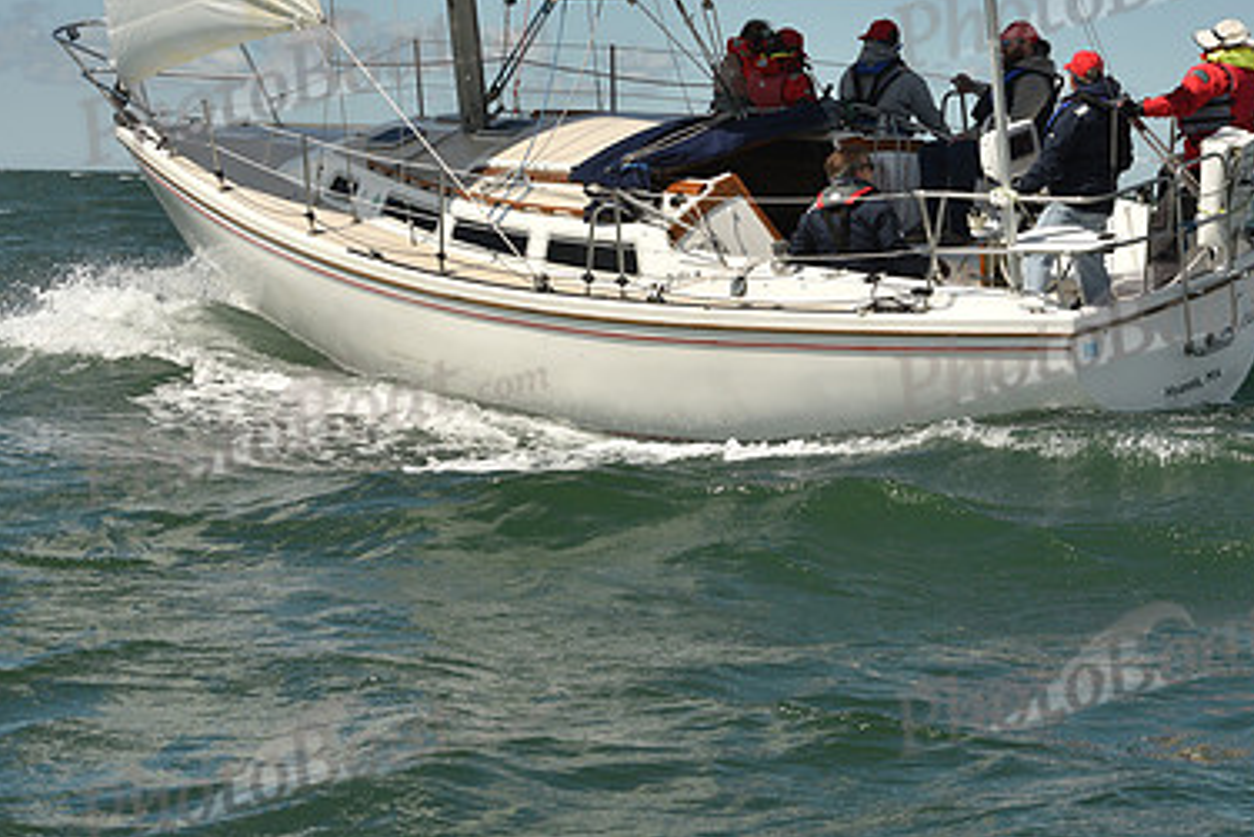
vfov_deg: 12.7
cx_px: 724
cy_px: 205
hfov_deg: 18.9
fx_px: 3763
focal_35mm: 108
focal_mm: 70
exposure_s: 1/800
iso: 320
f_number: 11
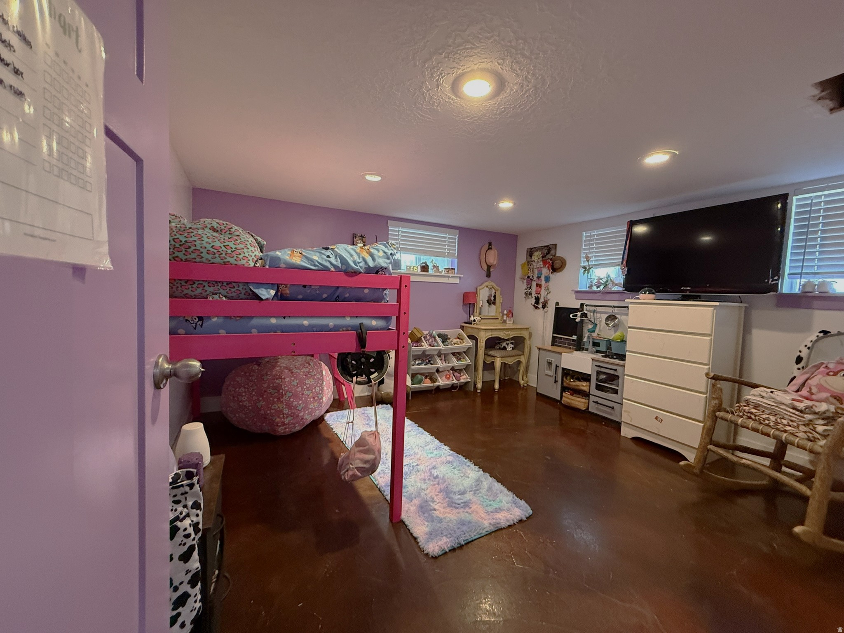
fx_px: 341
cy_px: 316
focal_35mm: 14
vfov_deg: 85.7
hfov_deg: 102.1
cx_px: 422
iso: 500
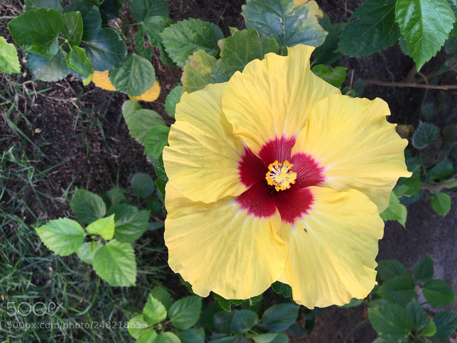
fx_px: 409
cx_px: 232
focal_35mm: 31
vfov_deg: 45.4
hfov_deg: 58.3
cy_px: 166
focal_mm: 4.15
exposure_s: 1/120
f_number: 2.2
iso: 25
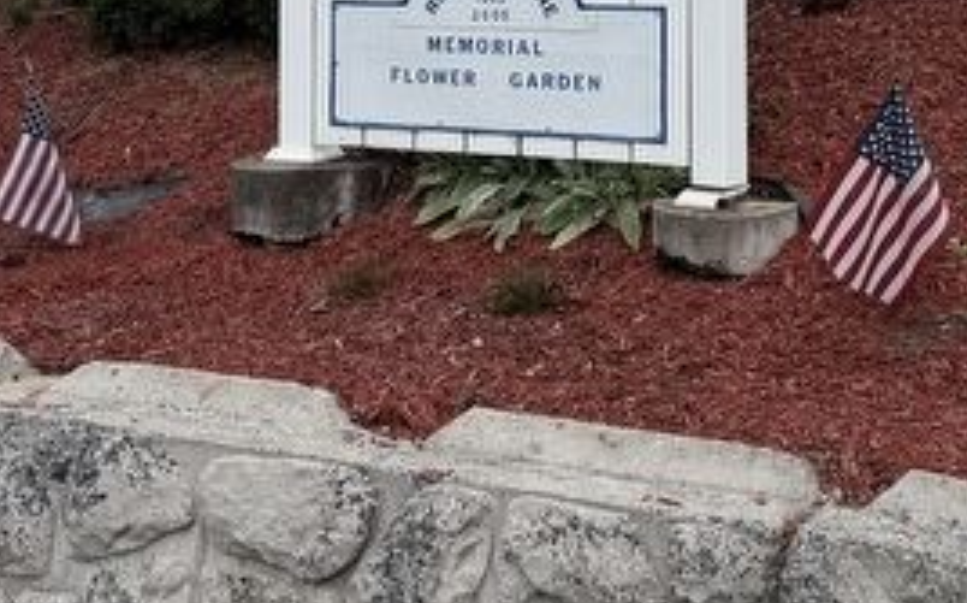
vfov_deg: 16.3
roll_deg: +0.7
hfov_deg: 27.0
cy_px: -162
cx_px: 628
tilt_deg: +10.4
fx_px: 2001
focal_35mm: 76
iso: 80
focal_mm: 6.76
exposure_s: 1/1337
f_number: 1.78
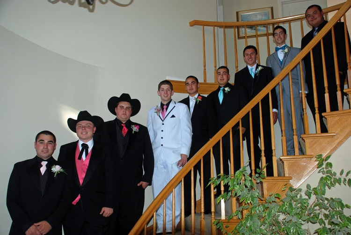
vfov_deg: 40.1
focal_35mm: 33
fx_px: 322
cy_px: 118
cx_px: 176
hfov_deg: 57.2
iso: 200
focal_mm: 22
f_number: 3.8
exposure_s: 1/60
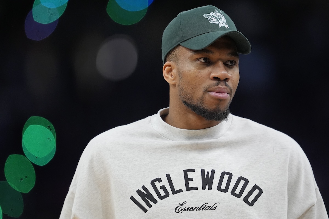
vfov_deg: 3.4
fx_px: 3655
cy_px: 110
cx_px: 164
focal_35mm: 400
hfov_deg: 5.2
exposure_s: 1/1600
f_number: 3.2
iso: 3200
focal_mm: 400
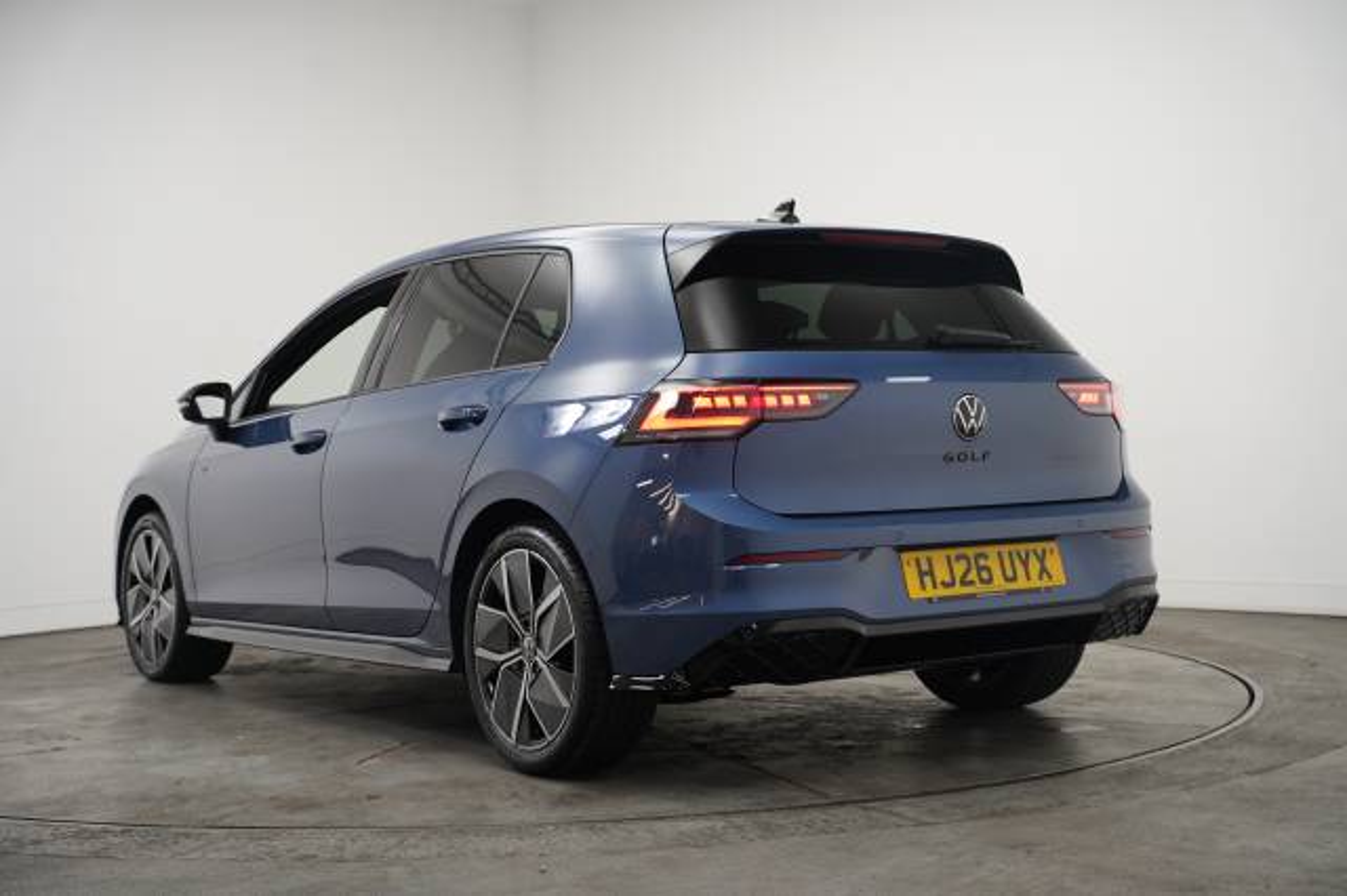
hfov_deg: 41.8
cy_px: 448
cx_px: 674
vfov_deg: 28.5
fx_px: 1765
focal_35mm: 47
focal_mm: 47.2
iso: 1600
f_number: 4
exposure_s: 1/160
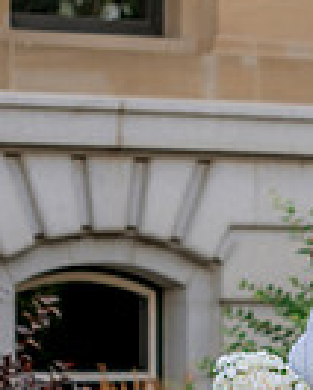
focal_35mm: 206
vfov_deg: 9.2
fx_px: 2380
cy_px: 533
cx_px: 523
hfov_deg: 7.4
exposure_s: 1/640
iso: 100
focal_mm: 50
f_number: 2
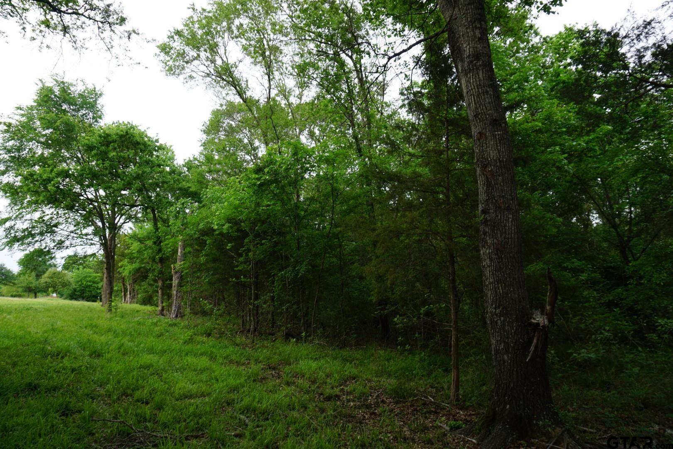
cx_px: 336
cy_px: 224
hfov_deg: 73.7
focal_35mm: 24
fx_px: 449
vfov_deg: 53.1
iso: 100
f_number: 6.3
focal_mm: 16
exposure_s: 1/60
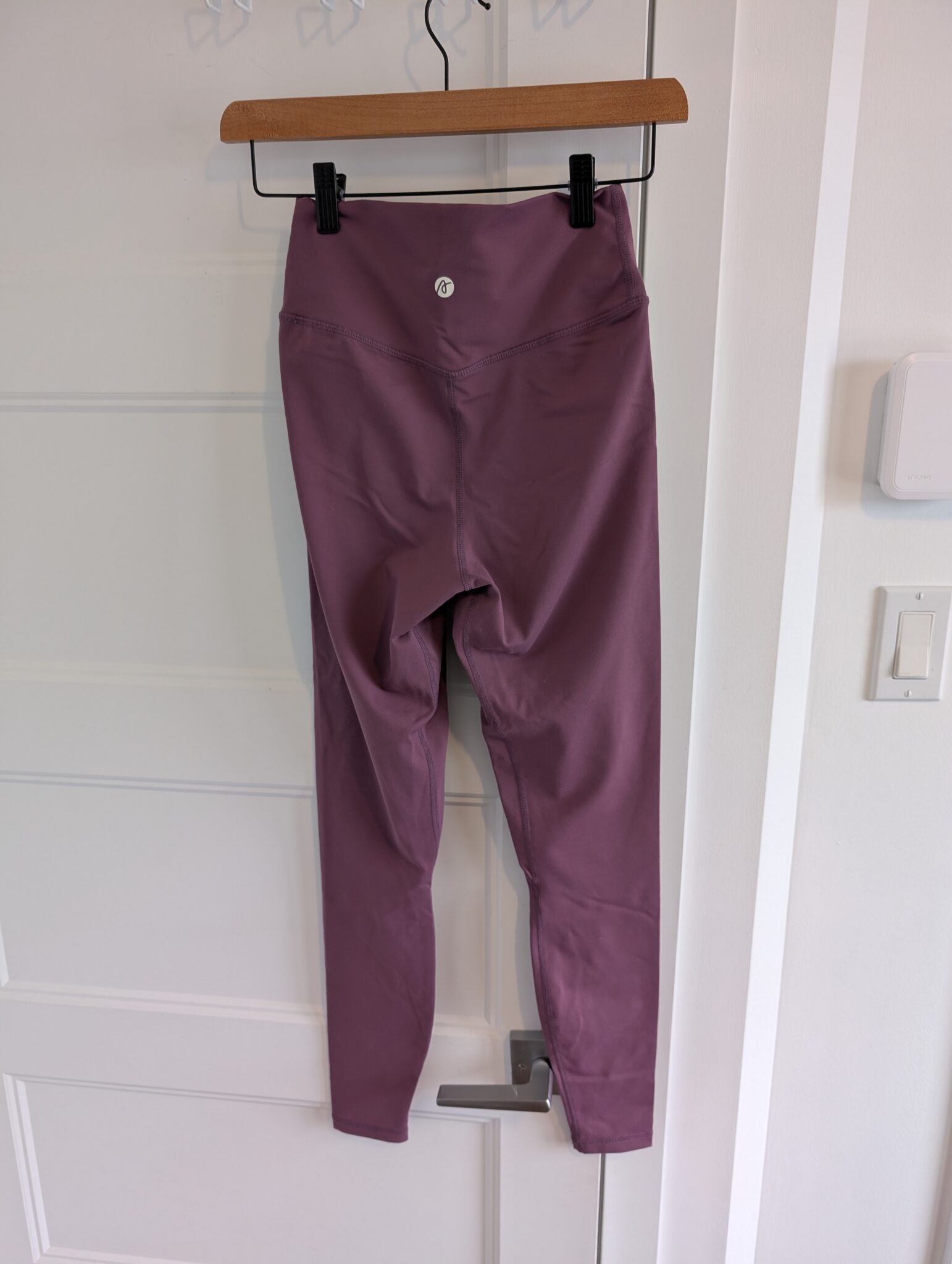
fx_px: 878
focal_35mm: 24
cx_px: 476
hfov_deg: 56.9
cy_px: 632
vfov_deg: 71.5
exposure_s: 1/60
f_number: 1.68
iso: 73
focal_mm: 6.9
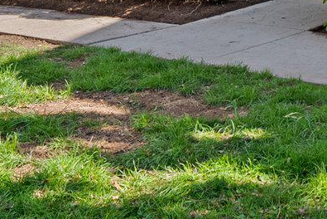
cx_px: 440
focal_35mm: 83
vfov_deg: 15.0
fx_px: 754
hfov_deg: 21.7
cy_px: -131
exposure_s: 1/100
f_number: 8
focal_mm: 16
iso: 250
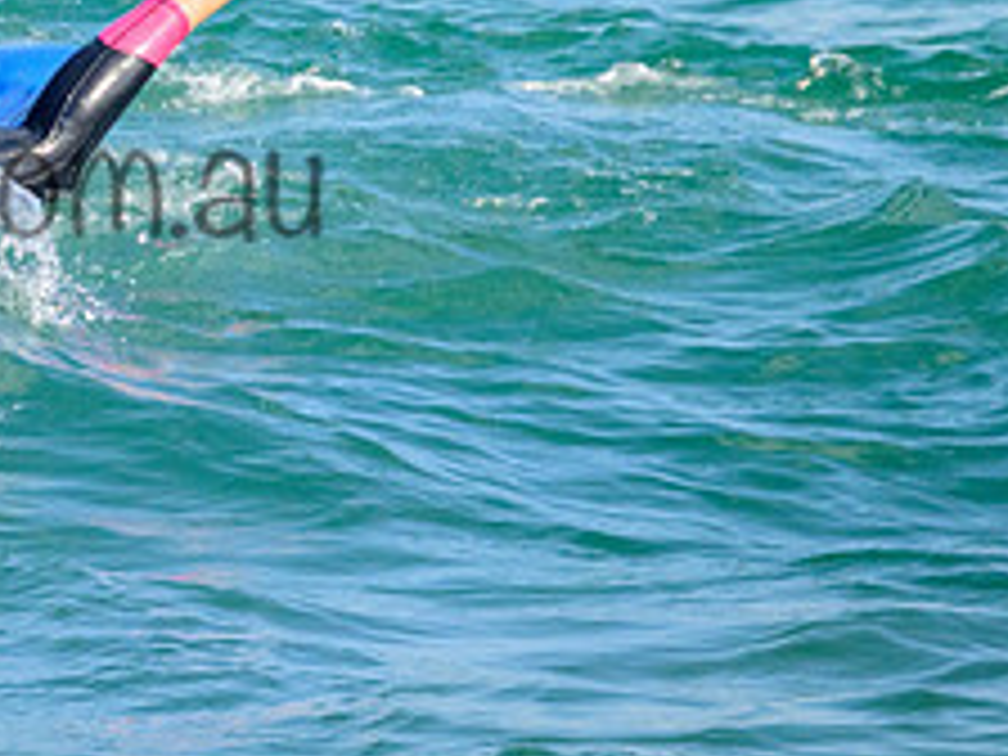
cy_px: 133
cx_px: -351
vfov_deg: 0.6
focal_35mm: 2293
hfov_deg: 0.9
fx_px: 66771
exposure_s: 1/2000
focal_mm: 800
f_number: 11
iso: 2000
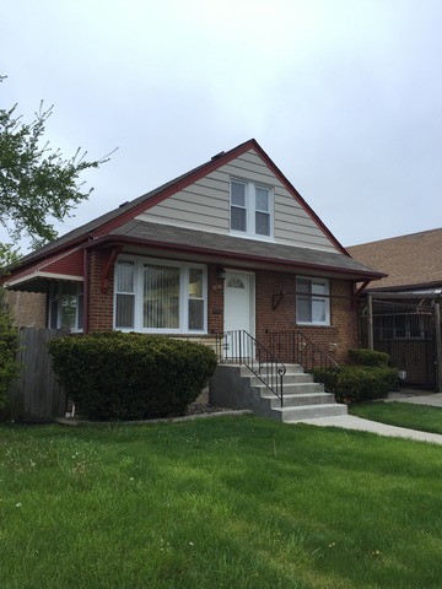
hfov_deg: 48.2
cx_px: 221
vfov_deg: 61.7
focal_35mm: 29
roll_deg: -0.1
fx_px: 494
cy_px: 294
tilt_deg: +6.1
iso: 40
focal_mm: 4.15
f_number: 2.2
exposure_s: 1/60
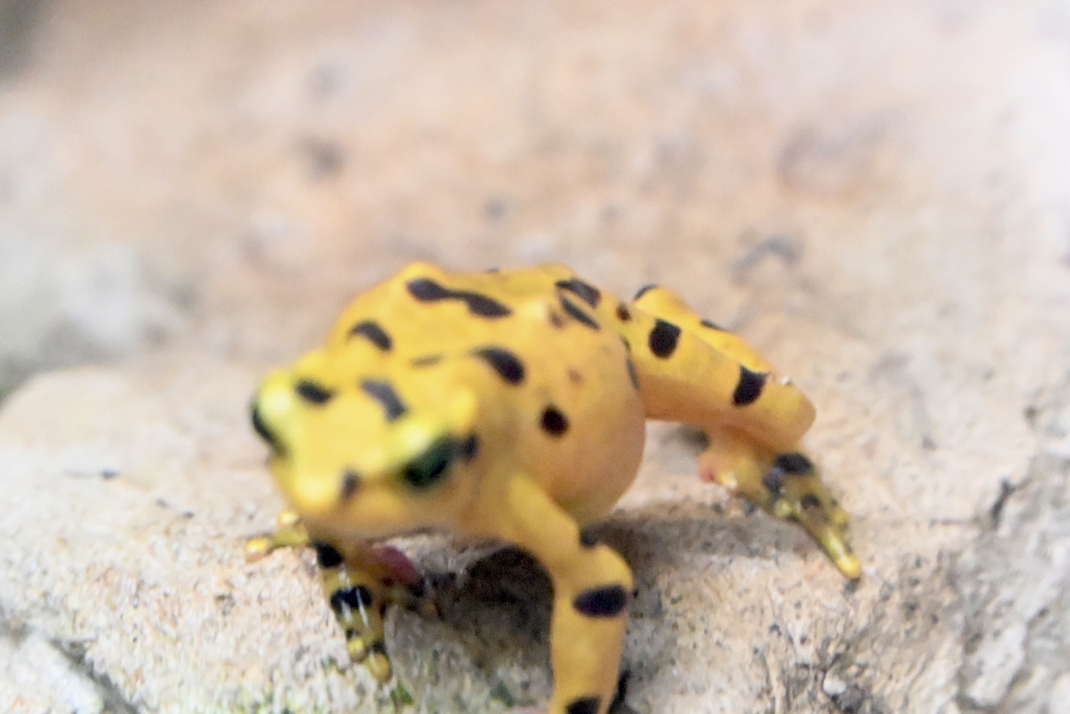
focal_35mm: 508
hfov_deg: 4.1
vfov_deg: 2.7
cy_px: 389
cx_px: 492
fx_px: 15100
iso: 12800
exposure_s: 1/20
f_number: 6.3
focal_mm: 200
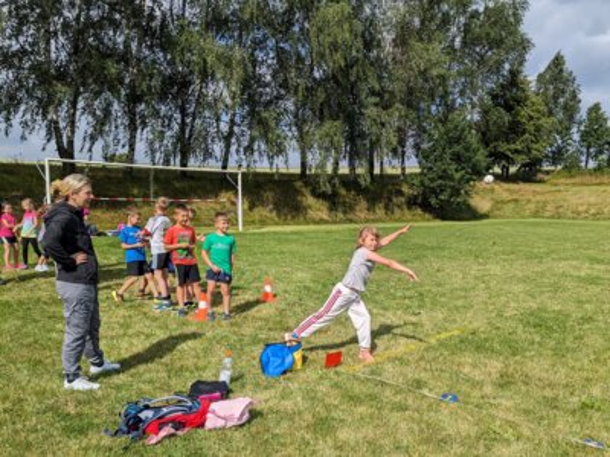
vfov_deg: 51.4
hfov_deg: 65.3
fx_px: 476
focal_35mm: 27
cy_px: 228
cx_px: 305
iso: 64
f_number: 1.73
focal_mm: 4.38
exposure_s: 1/5848
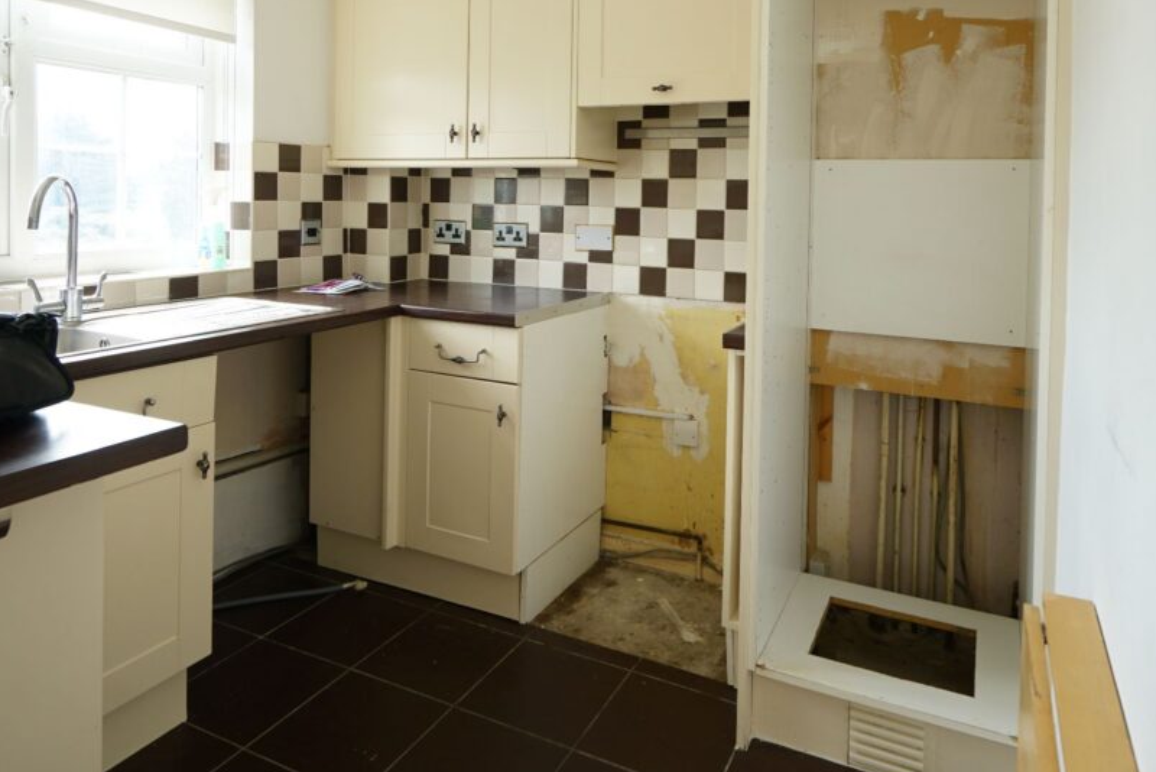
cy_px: 206
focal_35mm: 24
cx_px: 623
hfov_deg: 73.6
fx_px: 771
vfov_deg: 51.2
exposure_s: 1/200
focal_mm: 16
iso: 400
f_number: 4
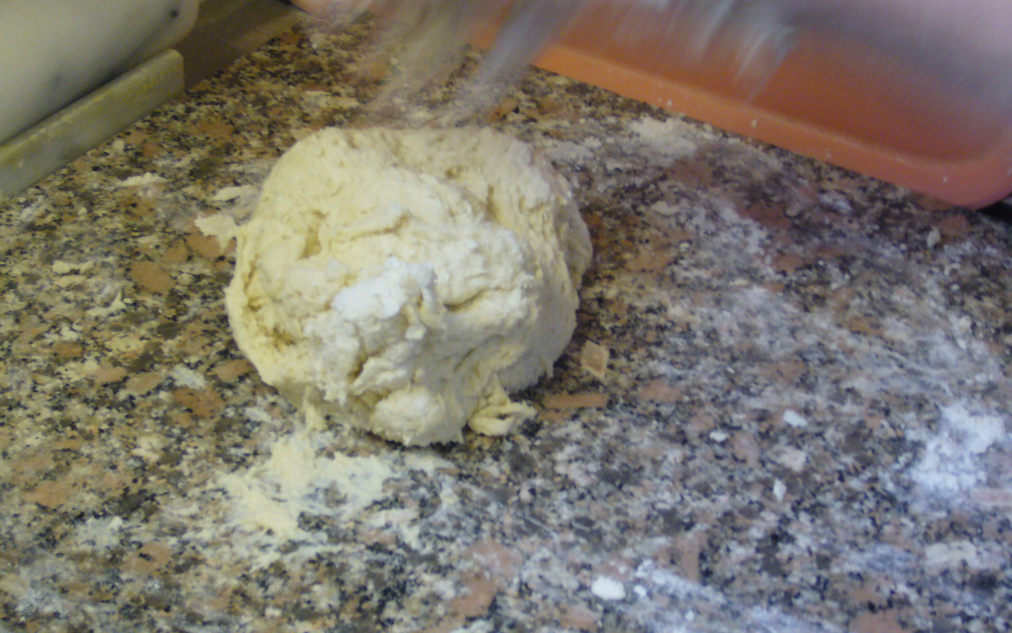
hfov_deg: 24.6
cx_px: 506
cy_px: 339
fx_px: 2317
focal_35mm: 84
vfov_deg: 15.5
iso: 200
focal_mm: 13
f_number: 4.3
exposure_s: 1/10
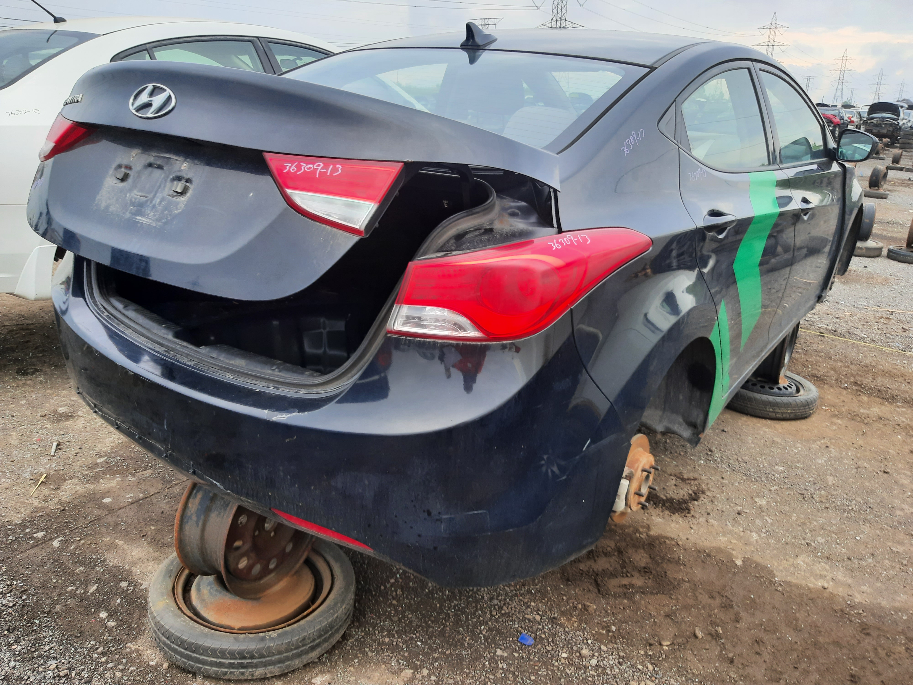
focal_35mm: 26
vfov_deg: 53.1
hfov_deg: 67.3
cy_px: 342
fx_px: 686
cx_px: 456
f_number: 1.7
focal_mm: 3.92
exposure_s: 1/60
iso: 40
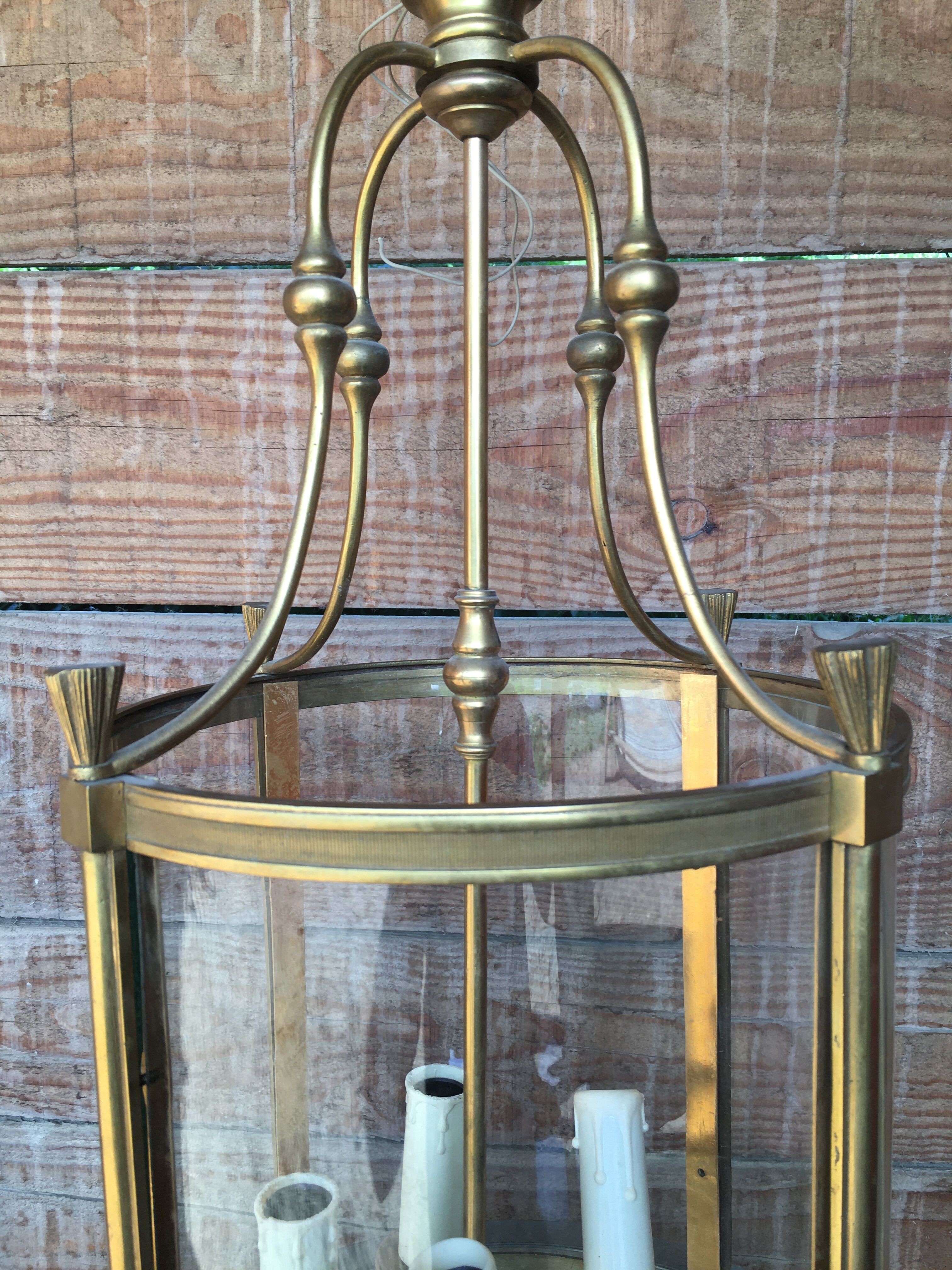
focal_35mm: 29
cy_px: 635
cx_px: 476
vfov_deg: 61.7
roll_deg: -1.9
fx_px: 1063
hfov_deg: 48.2
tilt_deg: -6.2
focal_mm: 4.15
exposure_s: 1/131
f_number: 2.2
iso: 25
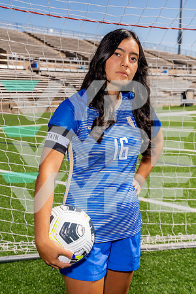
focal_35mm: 52
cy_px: 147
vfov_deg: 38.2
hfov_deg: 26.0
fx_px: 425
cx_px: 98
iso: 100
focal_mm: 52
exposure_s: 1/250
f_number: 7.1
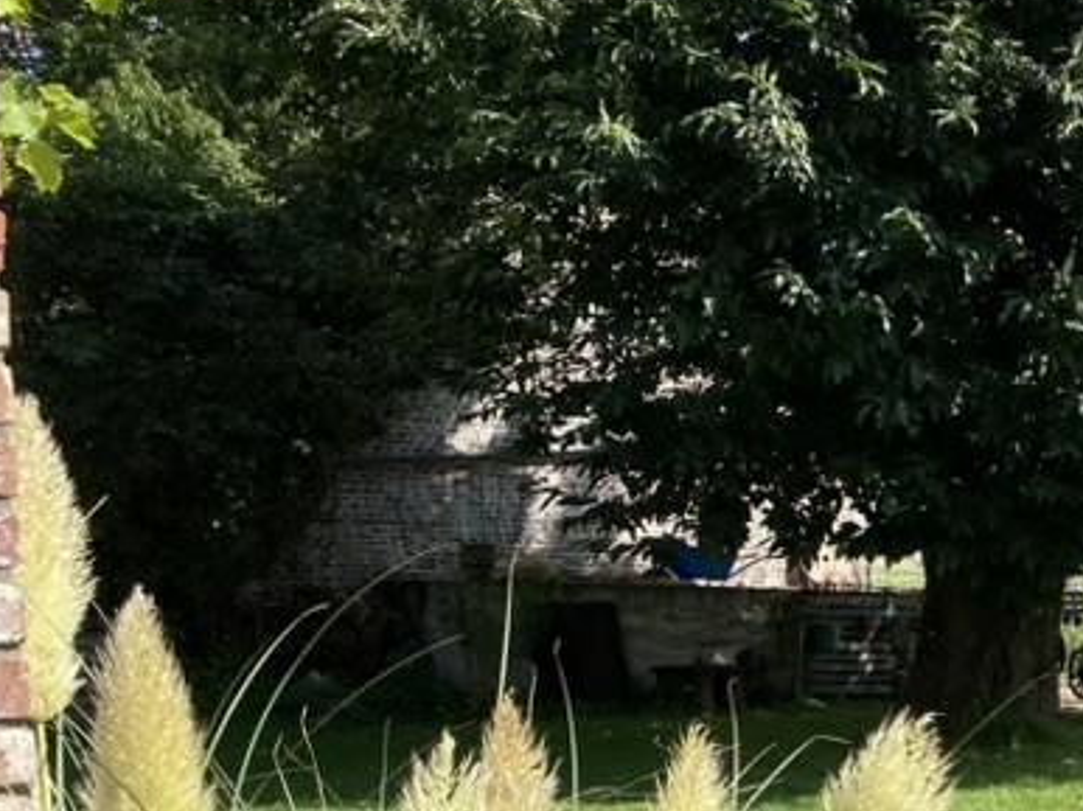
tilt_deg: -7.4
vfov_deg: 20.3
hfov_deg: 24.8
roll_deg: -0.2
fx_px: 2157
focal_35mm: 69
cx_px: 1375
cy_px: 901
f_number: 1.8
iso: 32
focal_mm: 4.25
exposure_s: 1/1565
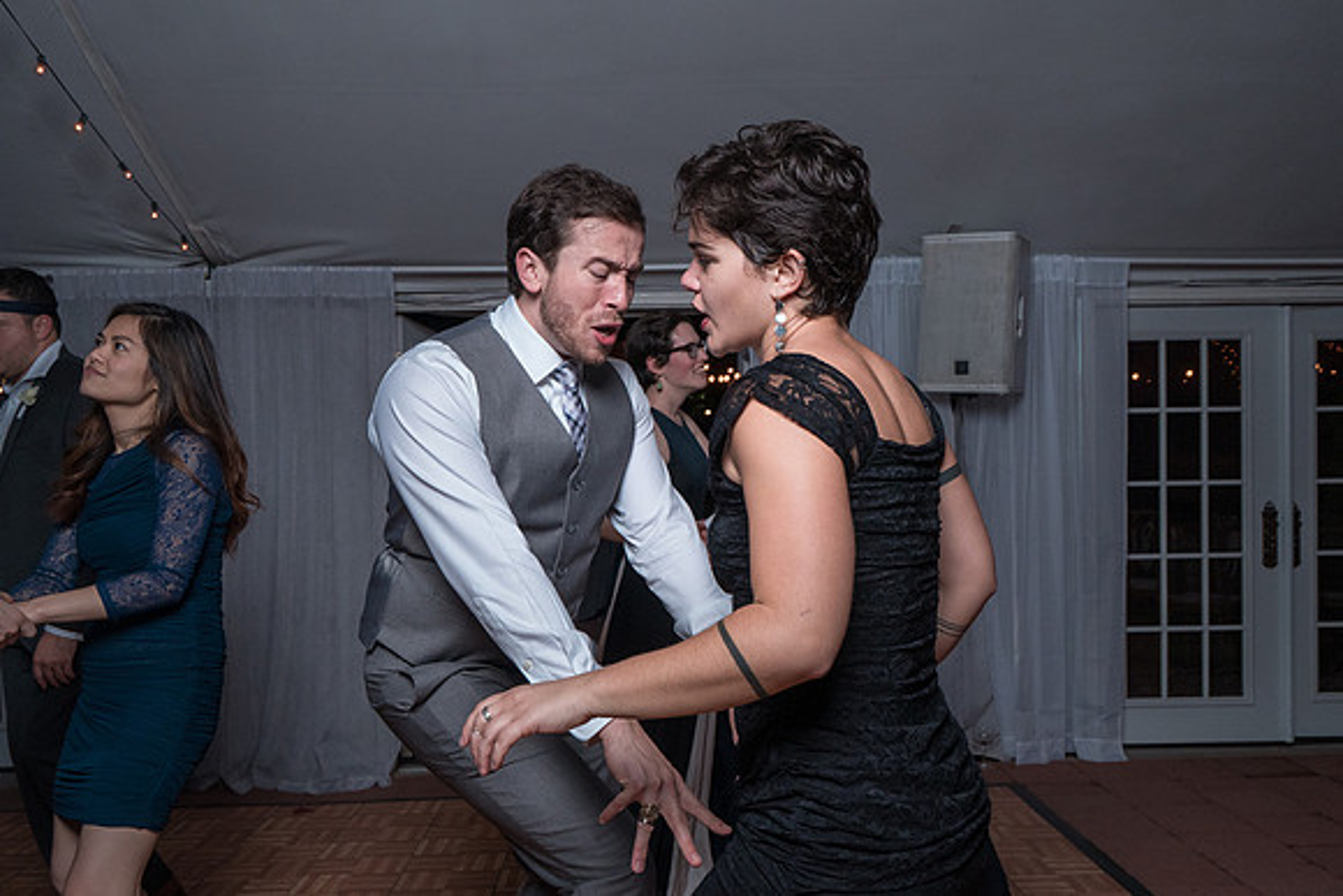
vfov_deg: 45.7
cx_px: 683
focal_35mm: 28
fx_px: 1060
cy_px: 507
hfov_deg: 64.7
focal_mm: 24
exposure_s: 1/200
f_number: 5.6
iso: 2000
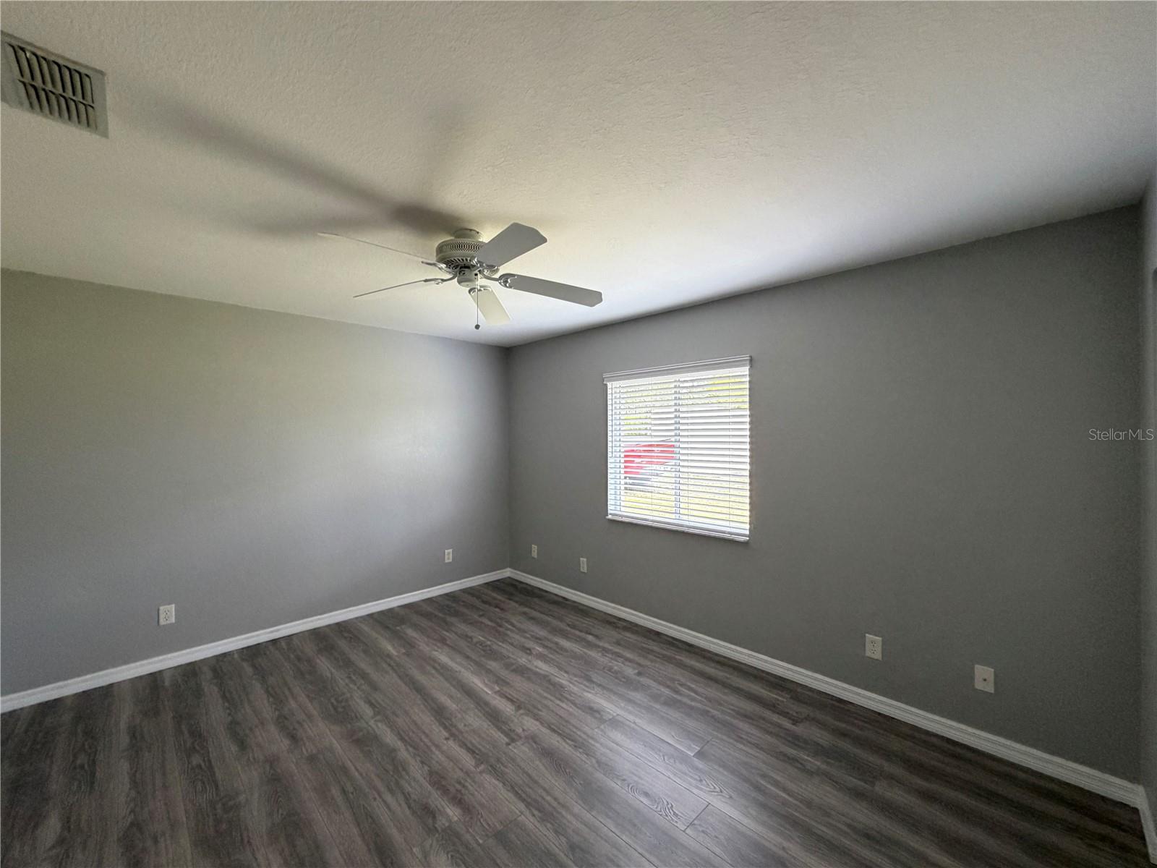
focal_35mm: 14
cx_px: 578
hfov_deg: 102.1
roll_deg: -1.7
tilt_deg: -0.8
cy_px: 434
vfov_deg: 85.7
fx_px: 468
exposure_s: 1/65
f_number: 2.2
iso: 320
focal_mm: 2.22
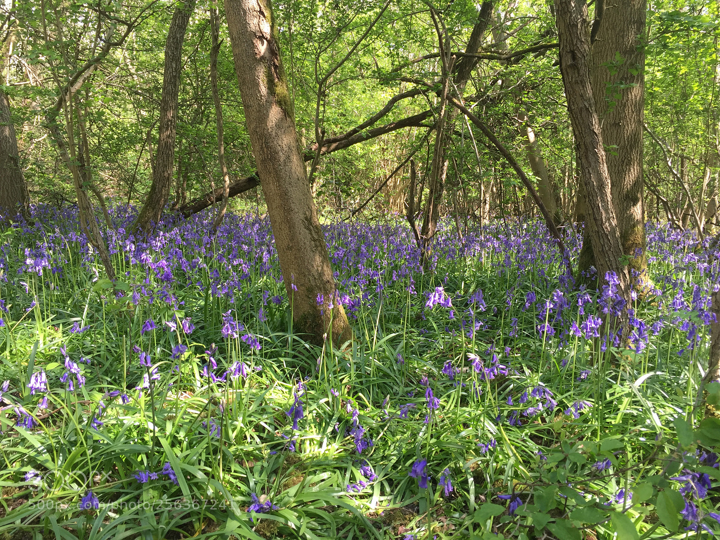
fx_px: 603
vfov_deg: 48.2
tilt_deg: -6.6
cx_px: 360
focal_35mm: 29
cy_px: 270
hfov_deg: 61.7
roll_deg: -1.2
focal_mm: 4.15
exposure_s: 1/148
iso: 32
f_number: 2.2
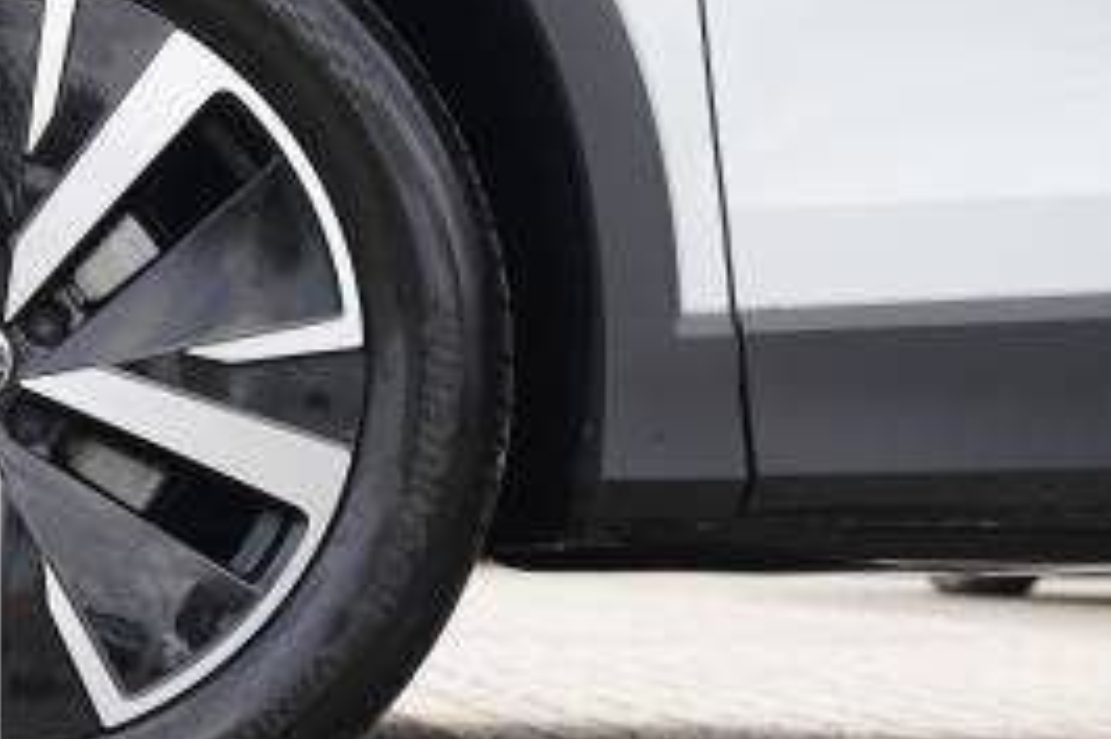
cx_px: -38
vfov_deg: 12.7
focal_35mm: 107
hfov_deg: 18.5
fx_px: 3314
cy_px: 438
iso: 100
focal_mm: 44.6
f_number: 4.5
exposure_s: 1/80
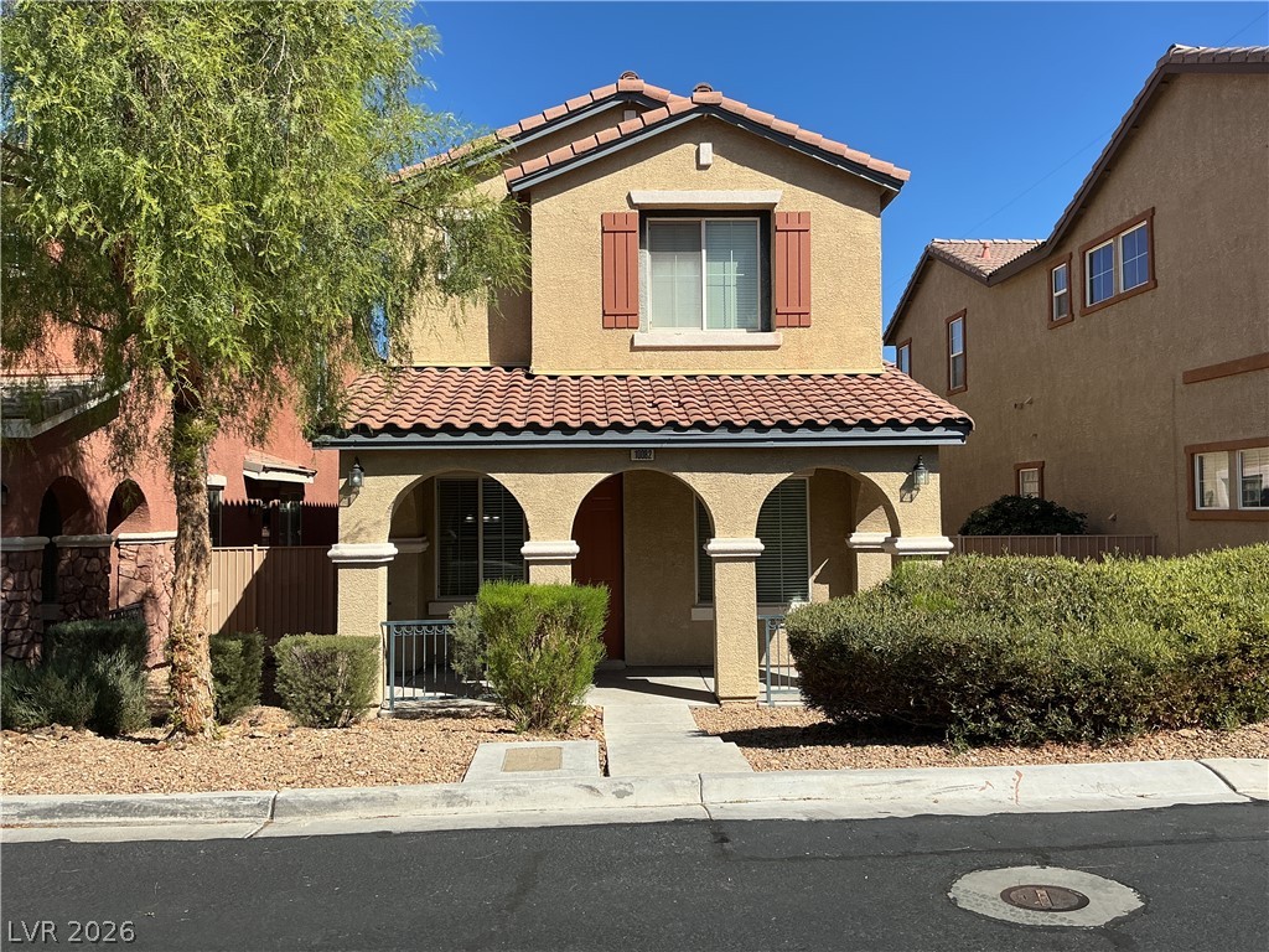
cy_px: 476
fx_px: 1063
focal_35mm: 29
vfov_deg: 48.2
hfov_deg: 61.7
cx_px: 634
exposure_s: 1/1912
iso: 25
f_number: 1.8
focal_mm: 3
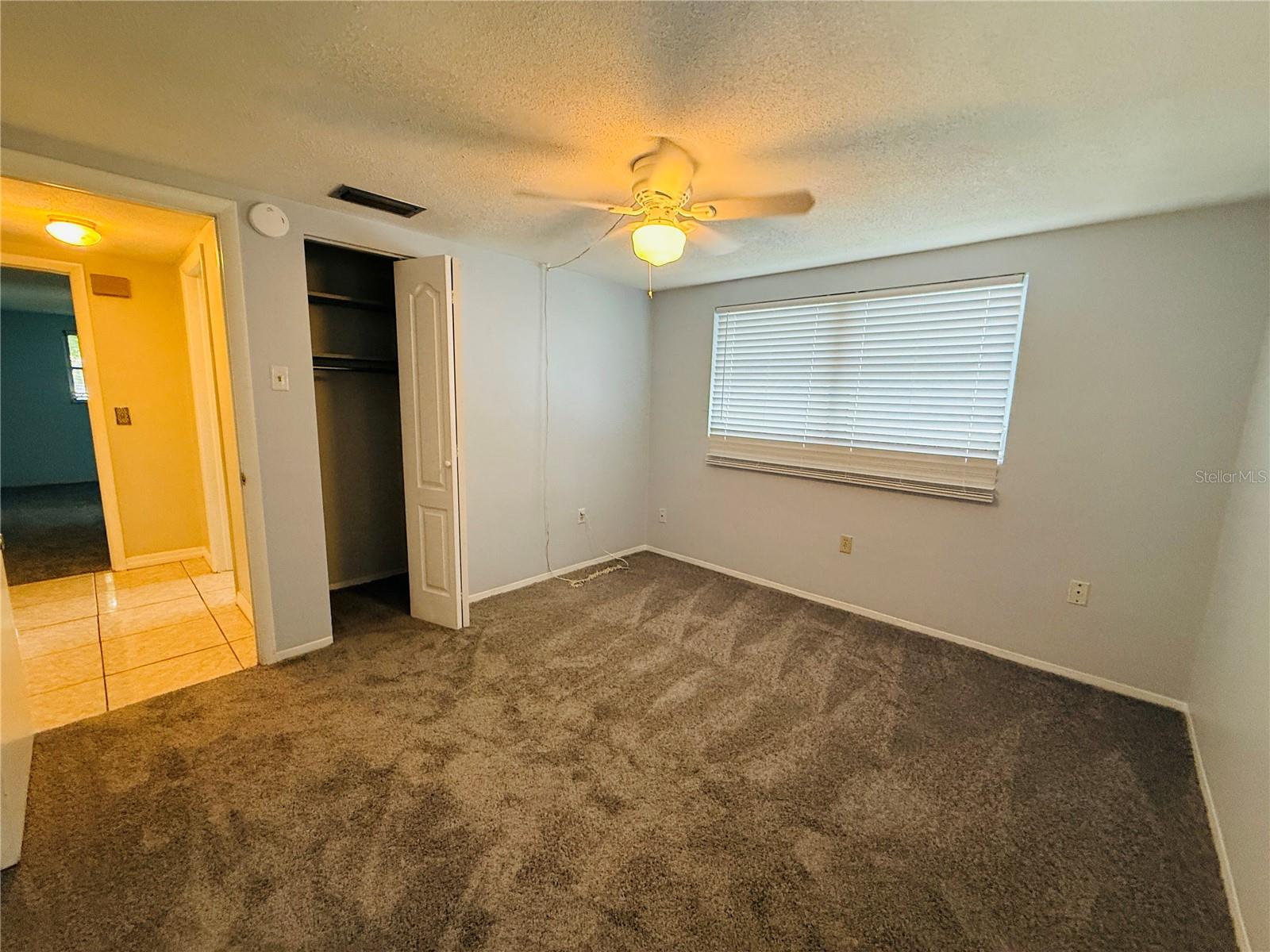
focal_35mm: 14
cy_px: 476
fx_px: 514
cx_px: 635
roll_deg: -1.3
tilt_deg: -8.7
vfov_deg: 85.7
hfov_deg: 102.1
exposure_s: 1/60
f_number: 2.2
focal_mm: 2.22
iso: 320
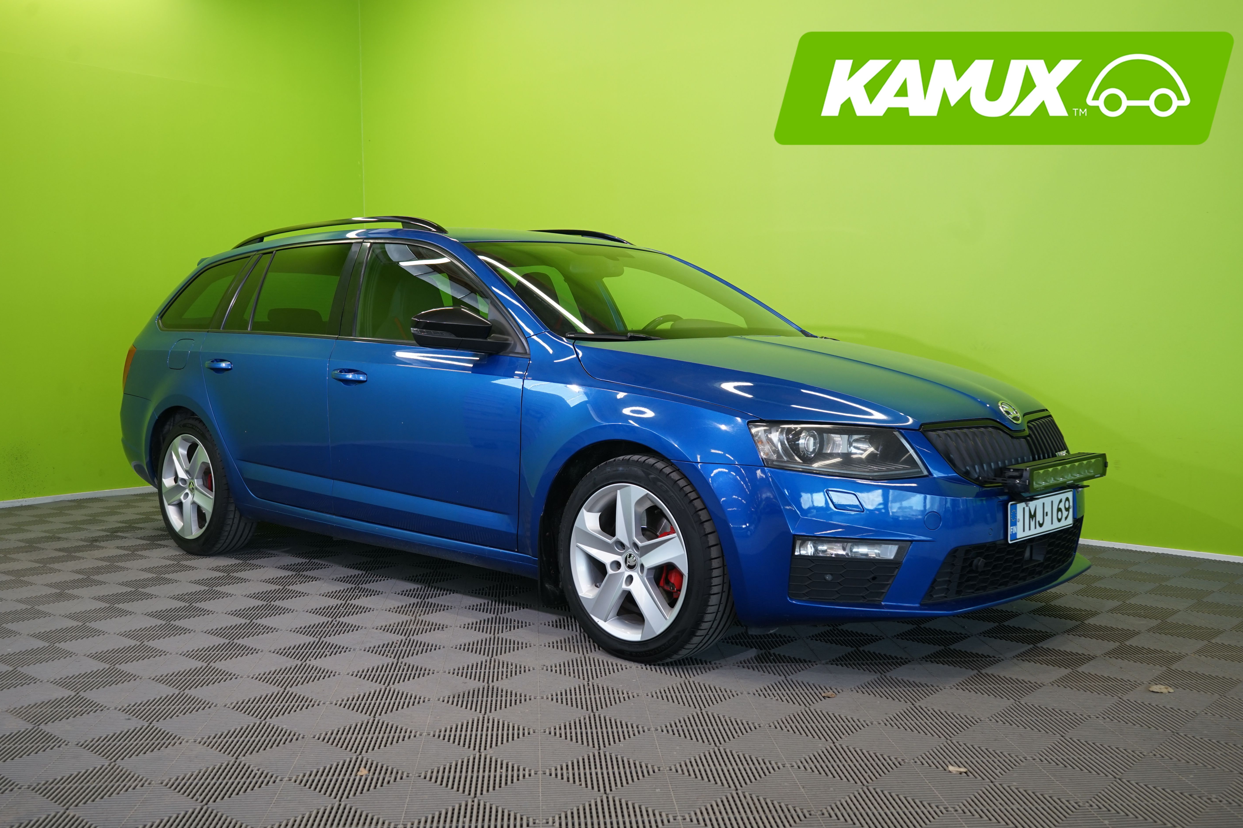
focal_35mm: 35
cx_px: 608
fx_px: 1208
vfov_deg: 37.8
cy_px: 429
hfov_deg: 54.4
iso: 500
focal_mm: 33
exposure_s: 1/40
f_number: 6.3
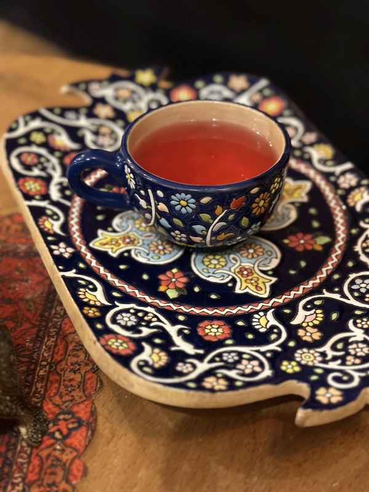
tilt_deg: -41.9
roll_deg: -1.1
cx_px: 184
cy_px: 246
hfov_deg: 30.3
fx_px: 682
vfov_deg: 39.7
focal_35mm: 48
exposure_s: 1/25
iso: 640
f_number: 1.78
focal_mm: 6.86
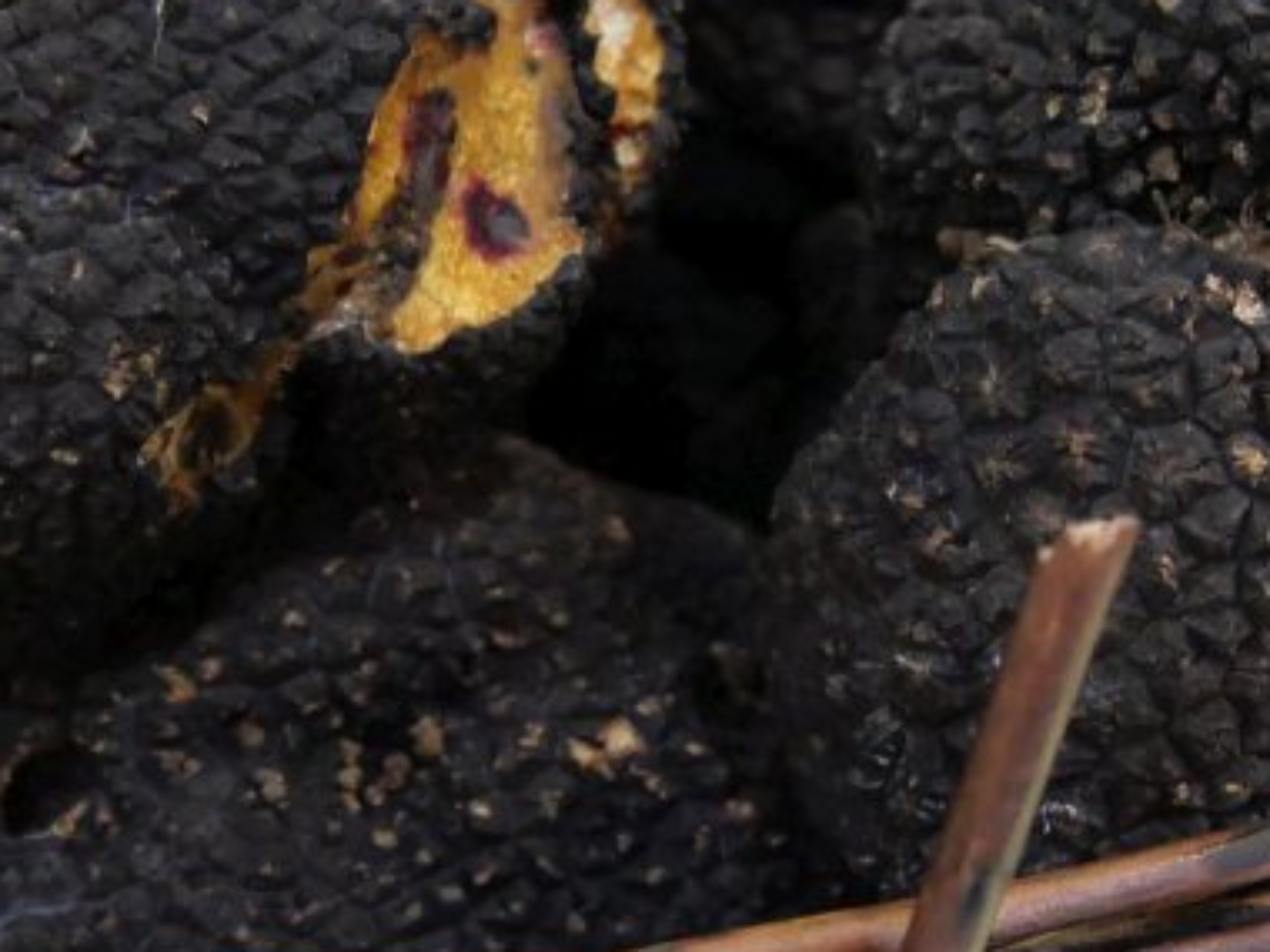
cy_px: 428
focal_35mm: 53
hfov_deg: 34.9
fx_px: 1944
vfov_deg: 27.5
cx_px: 237
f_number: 3.5
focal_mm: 14
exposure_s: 1/60
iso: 2000
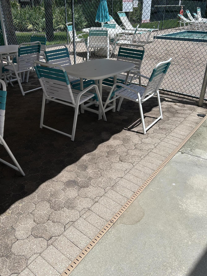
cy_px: 131
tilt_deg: -26.8
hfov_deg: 48.2
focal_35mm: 29
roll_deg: +0.1
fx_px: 231
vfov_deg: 61.6
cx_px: 99
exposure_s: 1/6993
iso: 50
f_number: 1.5
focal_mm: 5.7
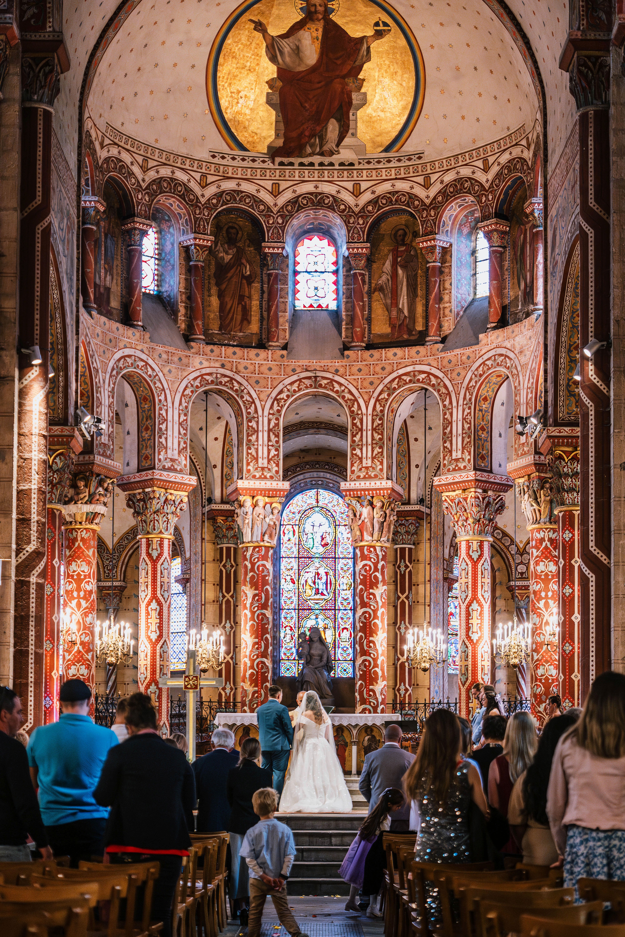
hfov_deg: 19.5
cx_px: 312
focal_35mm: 70
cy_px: 468
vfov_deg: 28.8
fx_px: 1823
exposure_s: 1/400
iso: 4000
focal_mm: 70
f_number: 2.8
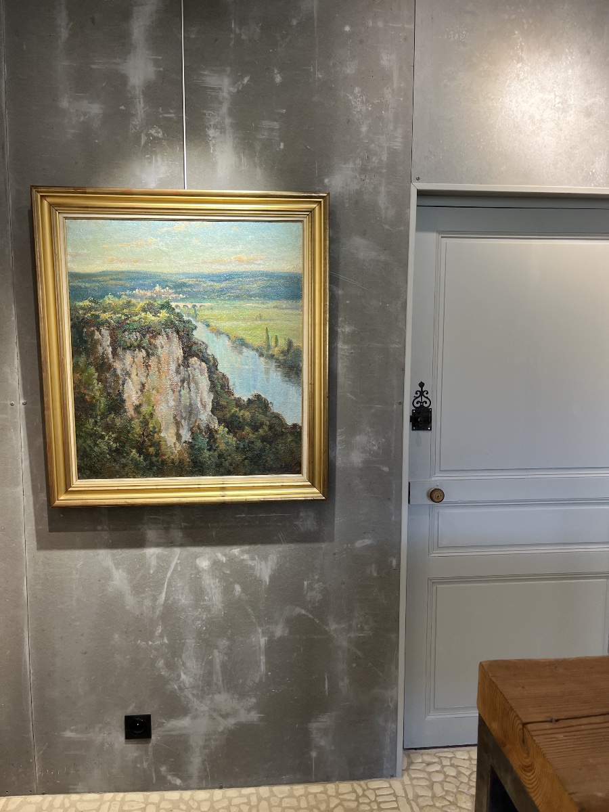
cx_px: 304
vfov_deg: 67.3
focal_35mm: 26
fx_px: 610
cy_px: 406
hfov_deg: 53.1
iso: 80
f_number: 1.6
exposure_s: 1/100
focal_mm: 5.1
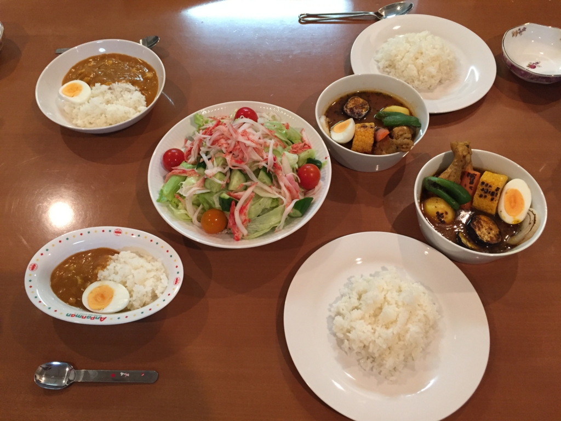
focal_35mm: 29
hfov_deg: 61.7
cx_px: 280
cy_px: 210
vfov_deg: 48.2
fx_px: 470
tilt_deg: -58.2
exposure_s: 1/30
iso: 200
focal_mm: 4.15
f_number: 2.2
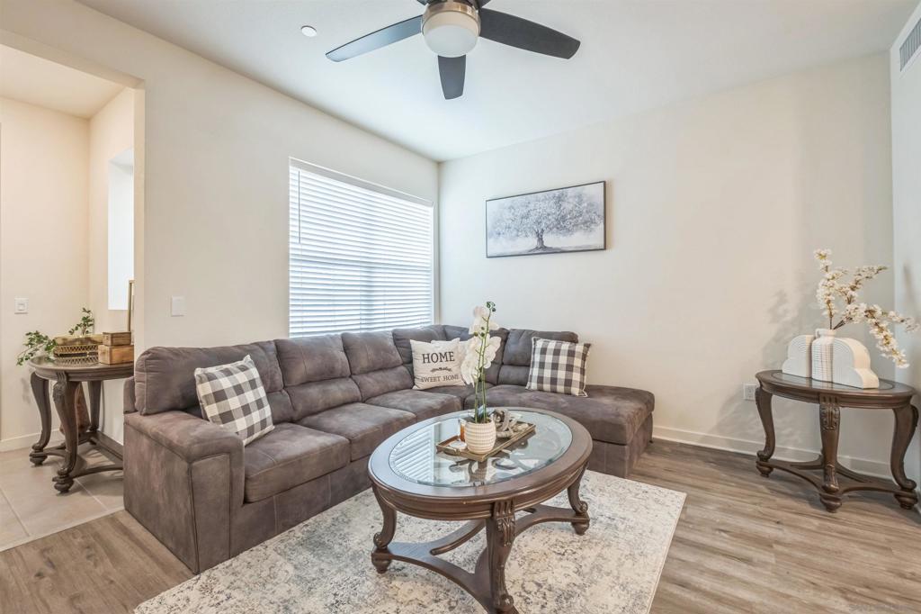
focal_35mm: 15
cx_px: 460
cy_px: 307
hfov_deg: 100.4
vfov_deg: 77.3
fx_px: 384
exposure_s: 1/8
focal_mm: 10
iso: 320
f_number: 8
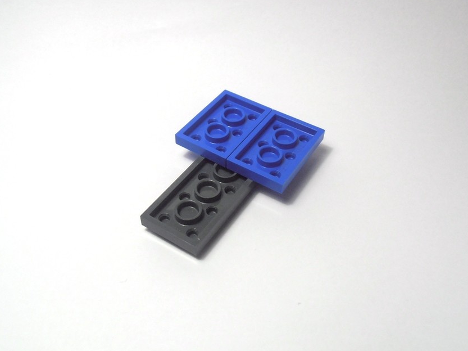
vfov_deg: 35.9
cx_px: 230
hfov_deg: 46.8
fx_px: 541
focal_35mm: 40
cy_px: 165
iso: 80
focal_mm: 6.61
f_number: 3.9
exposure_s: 1/100
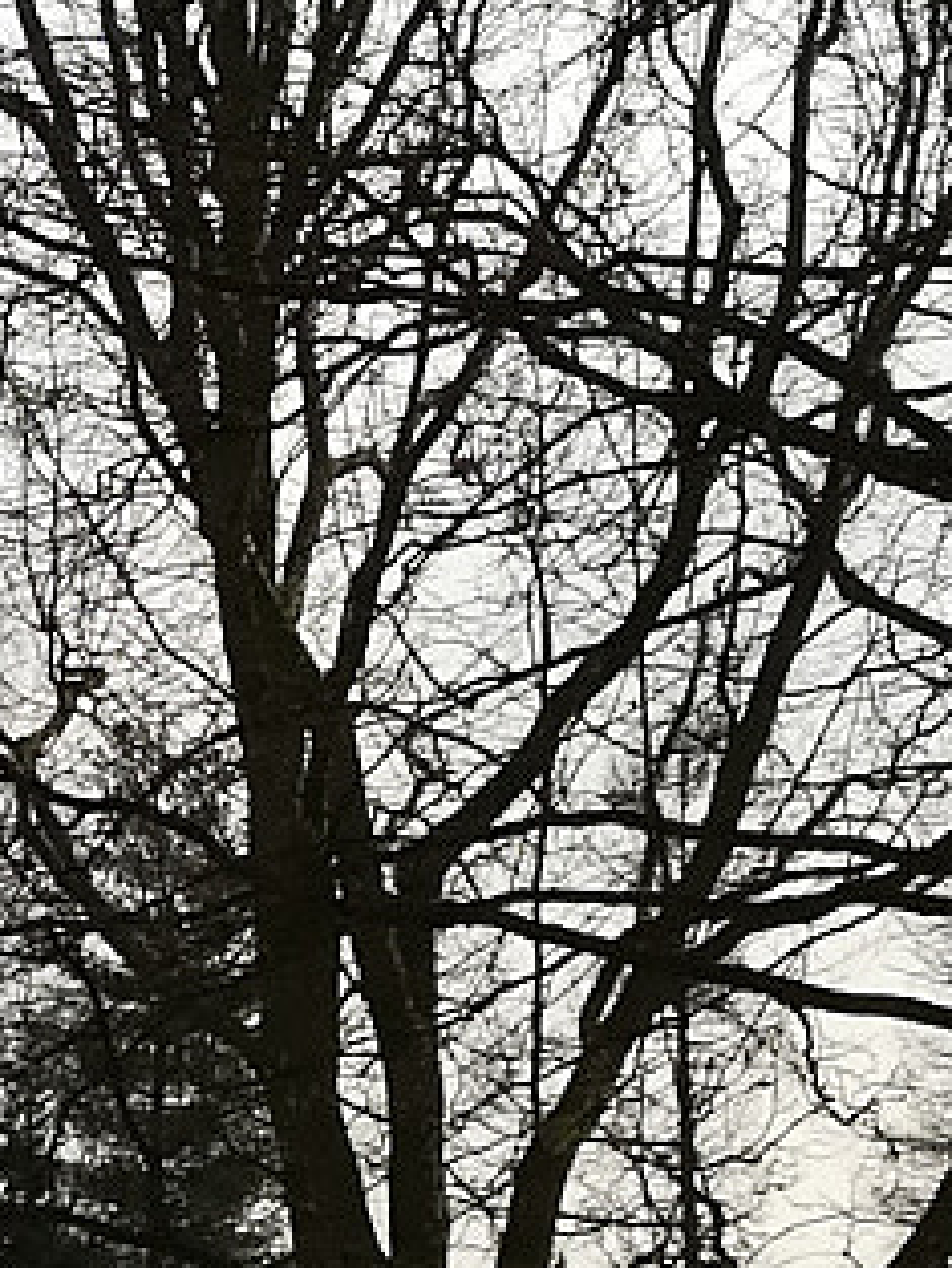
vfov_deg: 14.5
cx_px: -340
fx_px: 4874
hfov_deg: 10.9
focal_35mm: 133
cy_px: 1418
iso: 50
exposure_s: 1/762
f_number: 2.2
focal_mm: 3.83
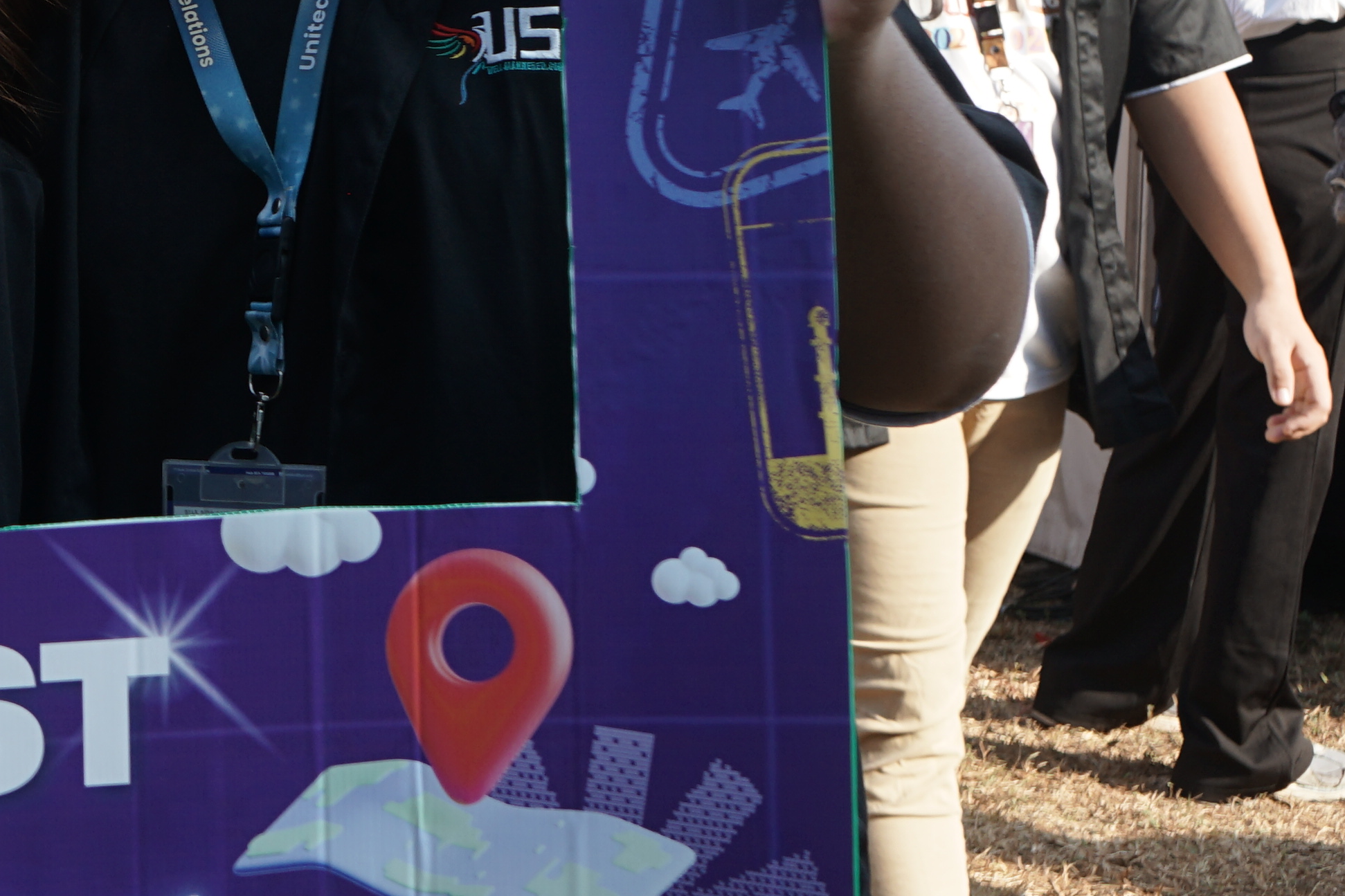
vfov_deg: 12.8
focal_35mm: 105
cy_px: -124
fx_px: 3922
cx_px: -470
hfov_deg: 18.0
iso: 200
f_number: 6.7
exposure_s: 1/200
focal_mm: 34
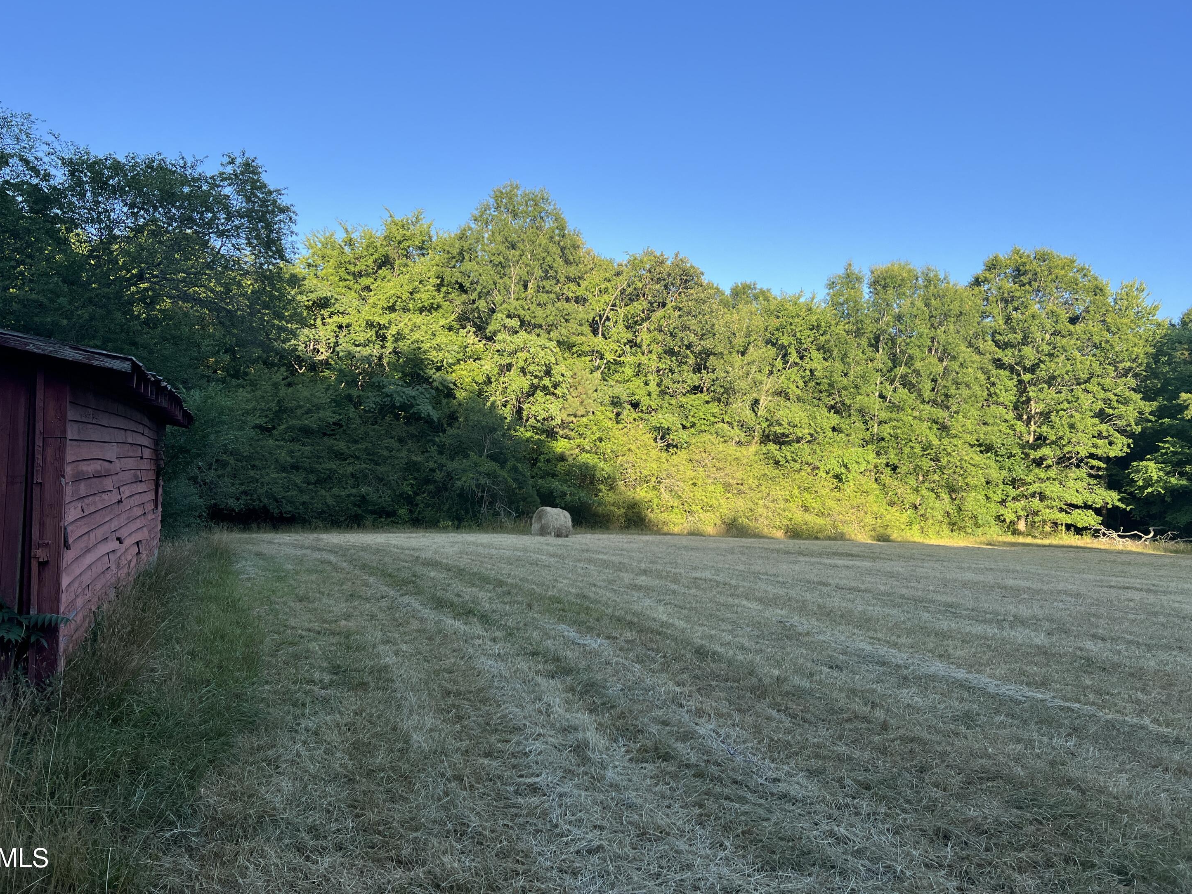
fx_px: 930
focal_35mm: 27
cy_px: 436
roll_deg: -1.7
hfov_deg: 65.3
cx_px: 597
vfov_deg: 51.4
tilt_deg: +2.5
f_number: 1.5
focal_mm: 5.7
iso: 50
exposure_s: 1/1224
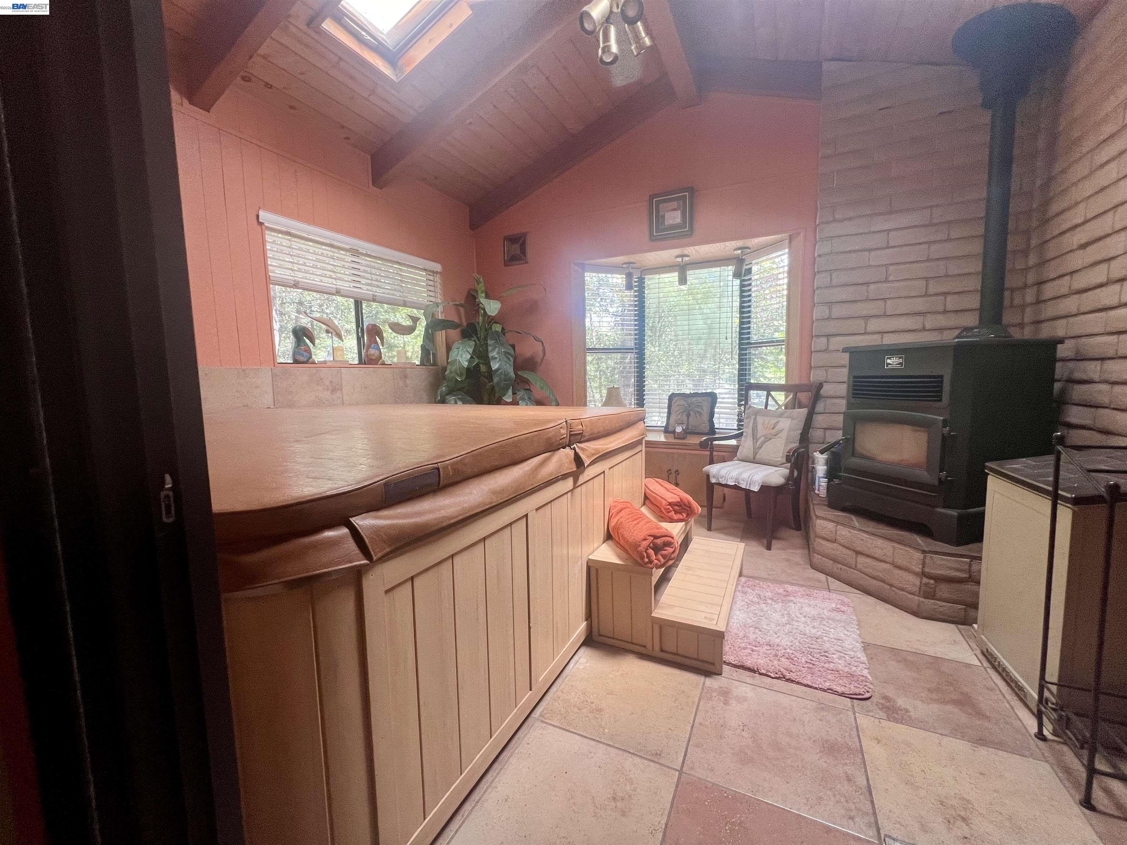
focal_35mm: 13
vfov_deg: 89.9
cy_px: 422
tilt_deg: -6.7
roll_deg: +1.2
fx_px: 423
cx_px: 564
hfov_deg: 106.2
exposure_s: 1/120
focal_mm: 1.57
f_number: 1.8
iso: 160
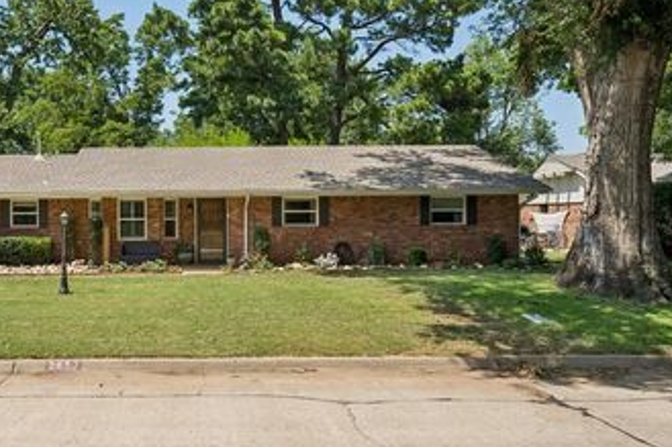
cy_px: 215
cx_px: 210
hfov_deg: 53.1
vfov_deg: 37.8
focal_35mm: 35
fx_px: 653
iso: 200
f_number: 8
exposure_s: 1/400
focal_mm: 23
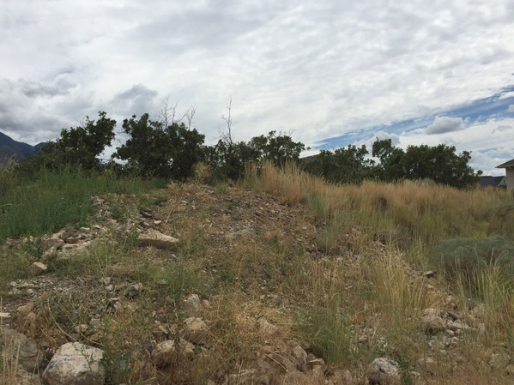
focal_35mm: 31
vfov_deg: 45.4
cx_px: 260
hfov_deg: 58.4
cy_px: 189
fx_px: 460
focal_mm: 4.15
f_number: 2.2
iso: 32
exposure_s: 1/4405
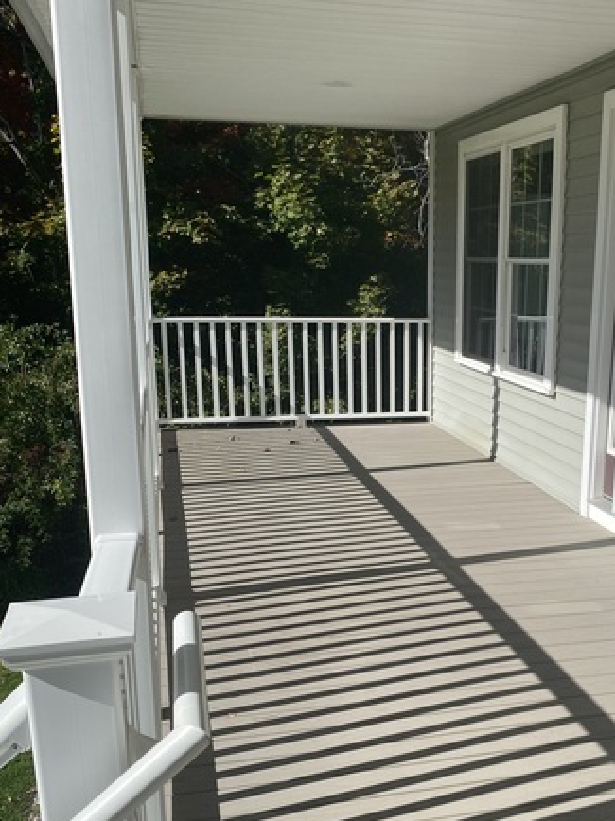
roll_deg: -0.3
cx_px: 433
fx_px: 948
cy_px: 523
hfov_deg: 35.4
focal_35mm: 40
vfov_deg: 46.3
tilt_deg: -15.1
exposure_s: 1/3497
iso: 32
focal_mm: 4.25
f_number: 1.8
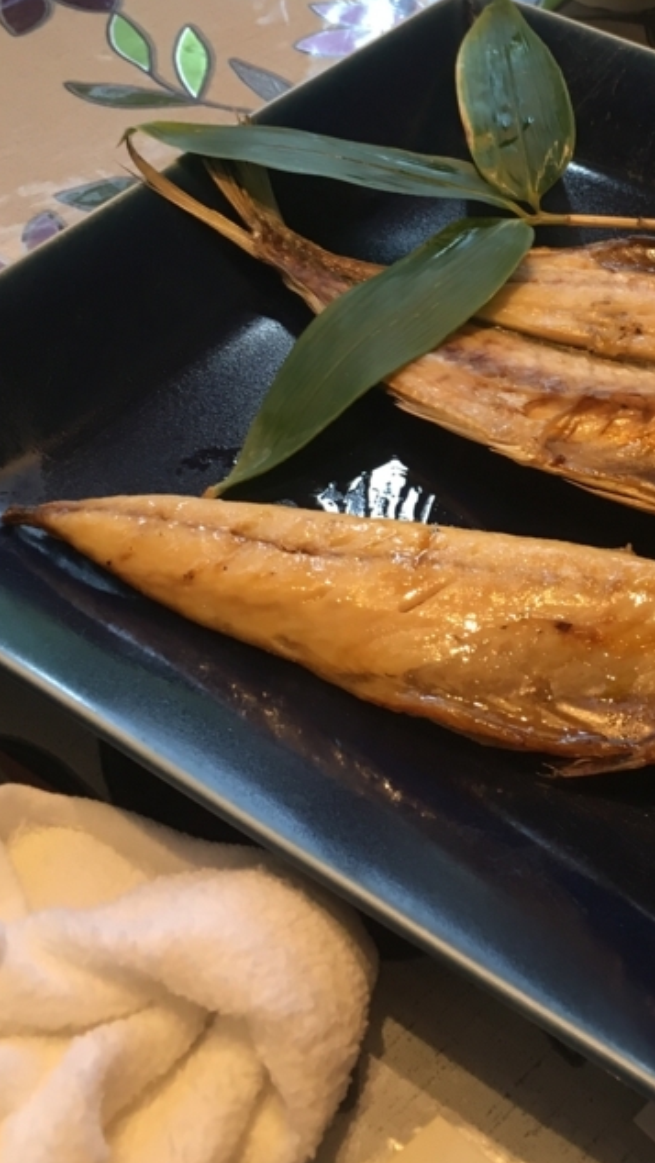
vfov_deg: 40.0
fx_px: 1573
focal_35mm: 51
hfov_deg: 23.0
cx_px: 582
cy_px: 372
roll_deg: -2.7
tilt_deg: -42.9
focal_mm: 4.15
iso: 50
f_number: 2.2
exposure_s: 1/30
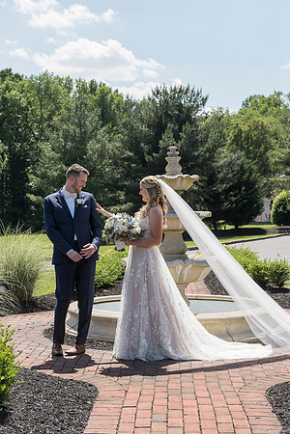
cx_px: 145
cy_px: 217
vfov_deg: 32.4
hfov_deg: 21.9
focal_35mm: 62
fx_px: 749
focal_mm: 62
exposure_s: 1/1000
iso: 400
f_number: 6.3
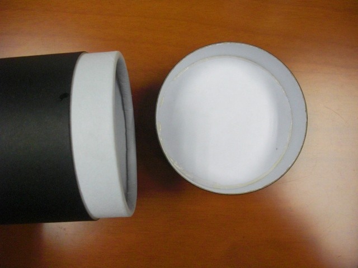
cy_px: 134
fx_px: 372
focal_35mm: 36
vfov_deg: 39.7
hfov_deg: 51.4
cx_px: 179
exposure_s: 1/100
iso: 400
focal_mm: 6.3
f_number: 2.8
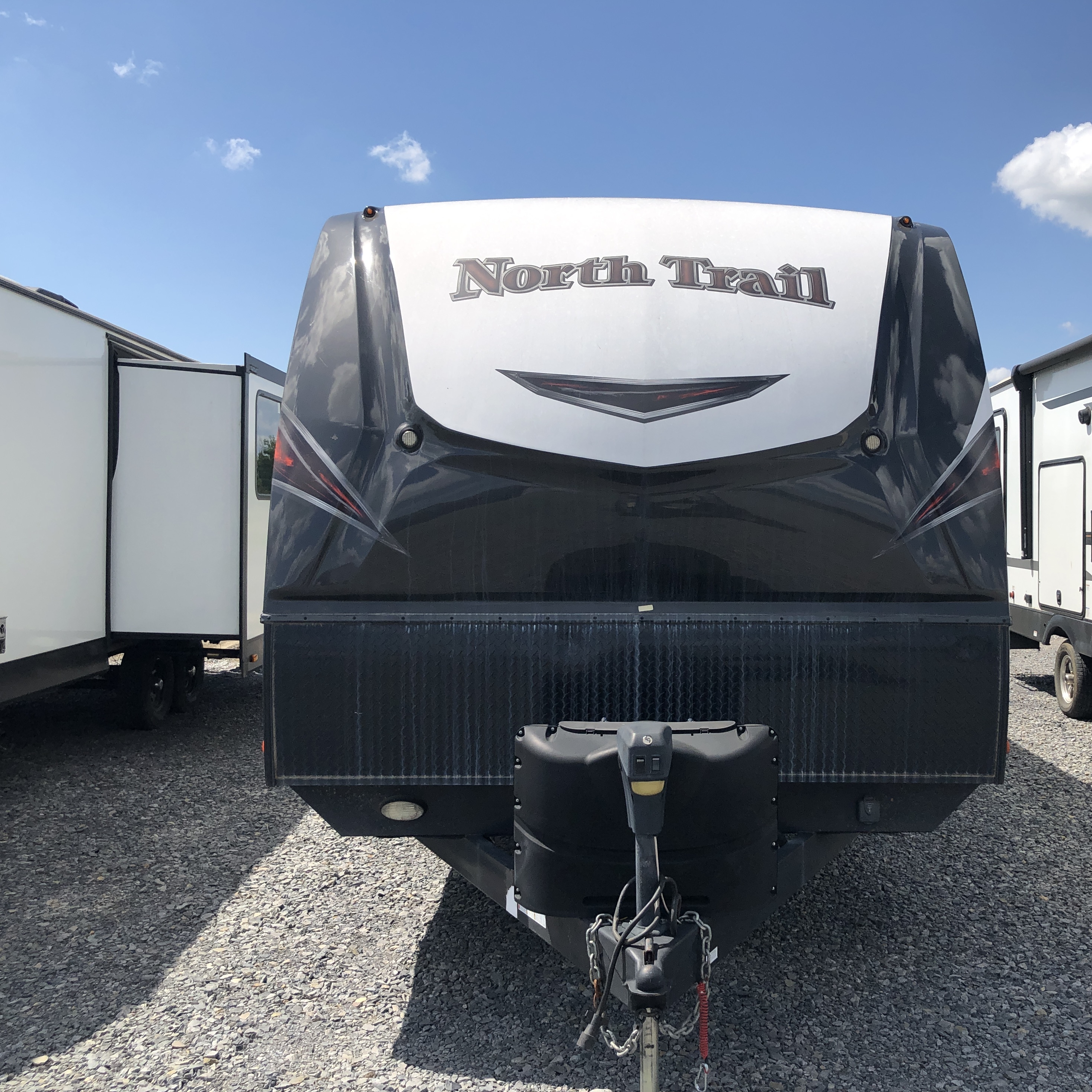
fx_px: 1213
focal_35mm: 34
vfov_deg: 48.4
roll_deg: +0.5
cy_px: 555
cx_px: 685
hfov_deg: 48.0
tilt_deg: -2.5
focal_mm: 3.99
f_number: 1.8
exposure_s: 1/2667
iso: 20
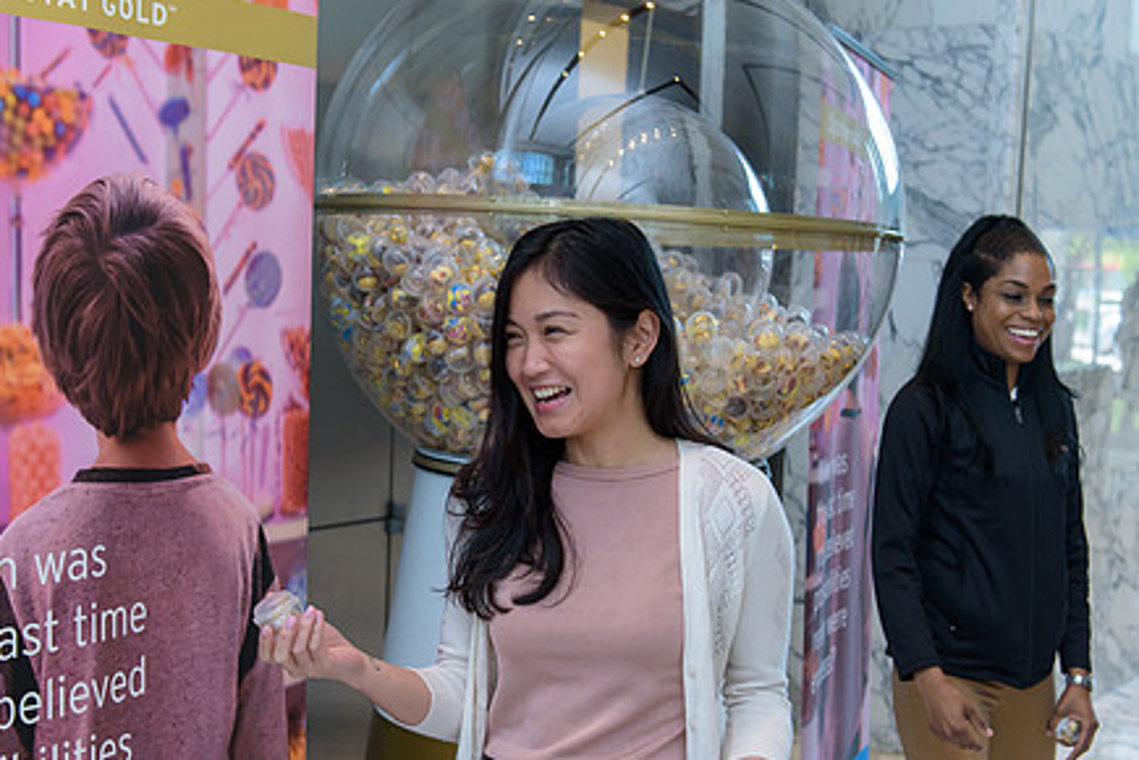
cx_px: 552
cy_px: 452
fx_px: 1772
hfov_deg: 35.6
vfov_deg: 24.2
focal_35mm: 56
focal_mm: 42
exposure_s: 1/200
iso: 800
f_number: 3.2
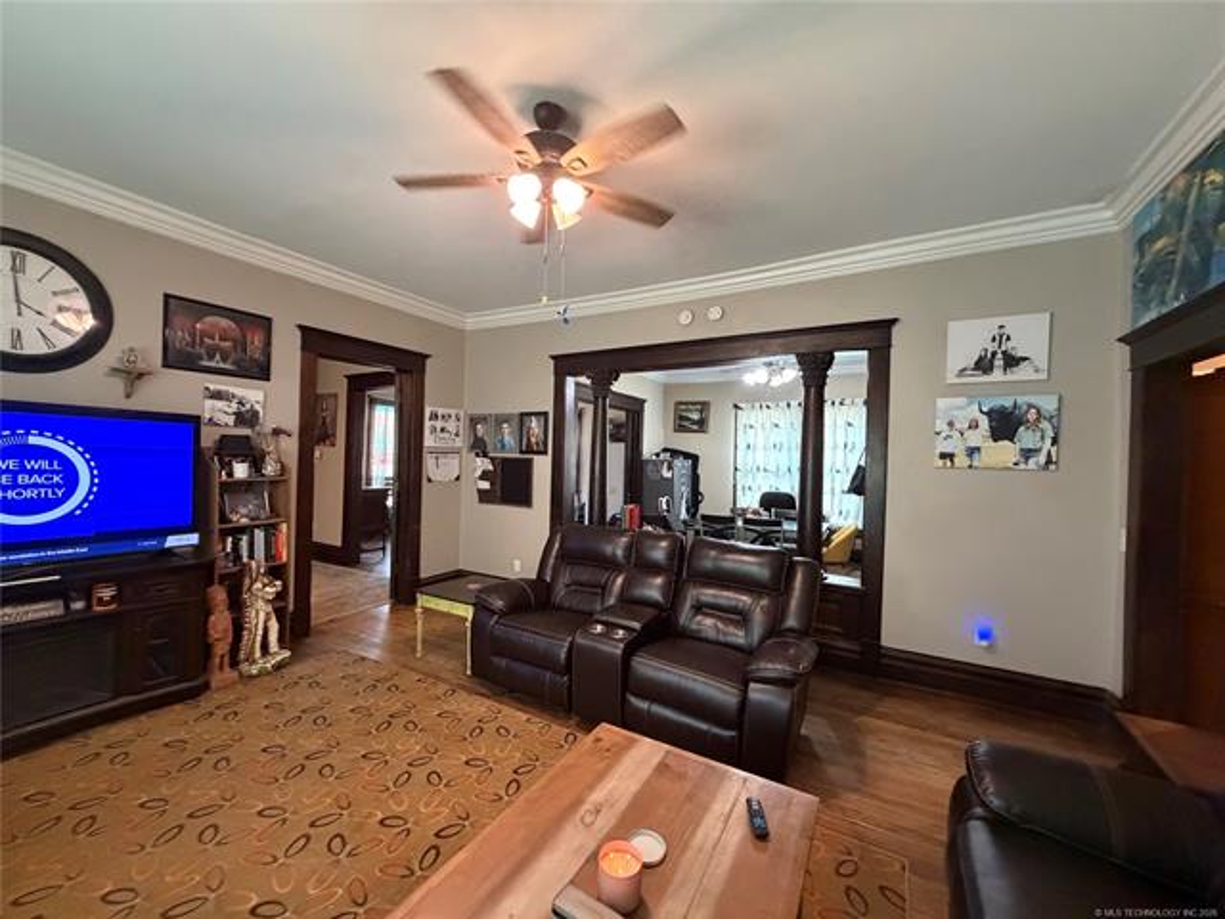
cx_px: 612
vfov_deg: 85.7
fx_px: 495
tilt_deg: +0.0
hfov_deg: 102.1
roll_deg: -1.9
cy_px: 460
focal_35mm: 14
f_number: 2.2
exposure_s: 1/60
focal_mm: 2.22
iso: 1000
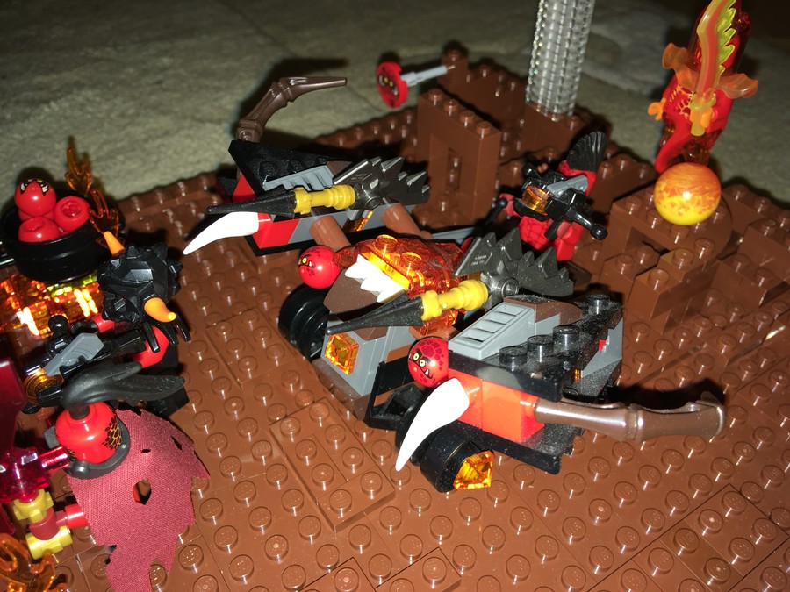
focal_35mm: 29
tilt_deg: -43.3
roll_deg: -1.8
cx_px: 395
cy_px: 296
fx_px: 662
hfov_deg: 61.7
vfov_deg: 48.2
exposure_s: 1/29
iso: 25
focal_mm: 4.15
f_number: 2.2
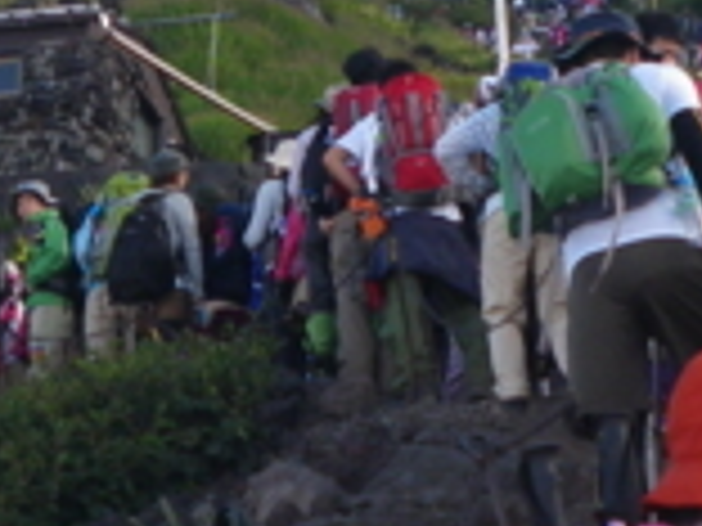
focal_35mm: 179
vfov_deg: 8.2
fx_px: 3630
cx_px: 117
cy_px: -99
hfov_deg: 11.0
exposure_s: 1/125
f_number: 3.8
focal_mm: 6.2
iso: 64
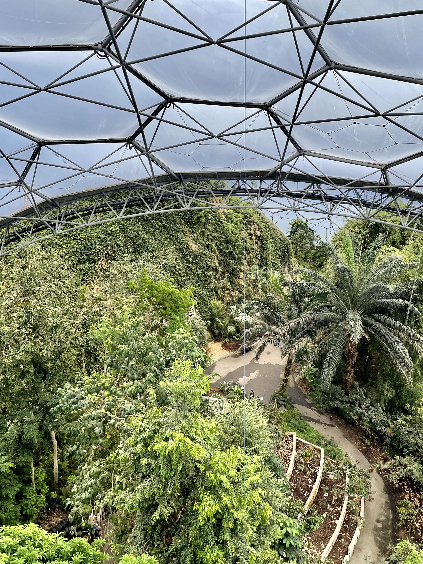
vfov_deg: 53.9
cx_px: 248
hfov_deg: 41.6
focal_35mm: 34
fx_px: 554
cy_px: 260
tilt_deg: -18.2
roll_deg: +0.1
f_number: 1.6
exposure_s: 1/754
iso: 32
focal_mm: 4.2
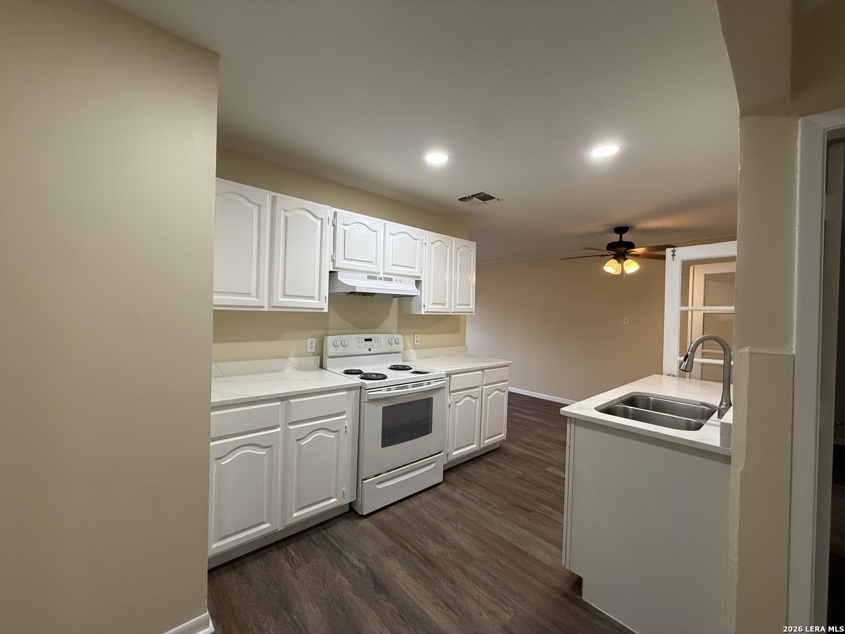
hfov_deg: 102.1
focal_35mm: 14
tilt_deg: -1.1
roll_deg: -2.0
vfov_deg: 85.7
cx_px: 422
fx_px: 342
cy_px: 317
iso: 250
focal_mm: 2.22
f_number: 2.2
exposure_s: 1/120
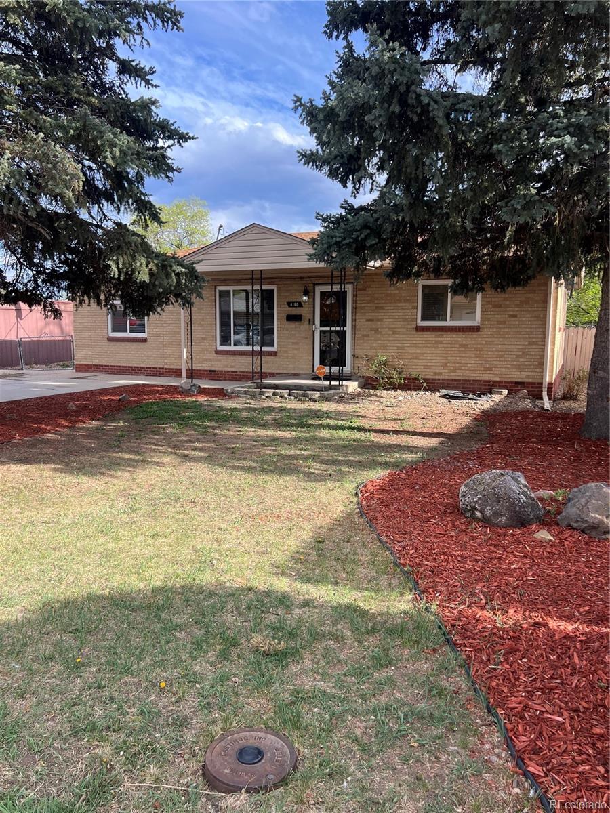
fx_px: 611
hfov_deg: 53.1
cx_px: 305
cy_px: 406
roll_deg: -1.0
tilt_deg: -6.4
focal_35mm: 26
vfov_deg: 67.3
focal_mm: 5.7
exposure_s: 1/1079
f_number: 1.5
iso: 50
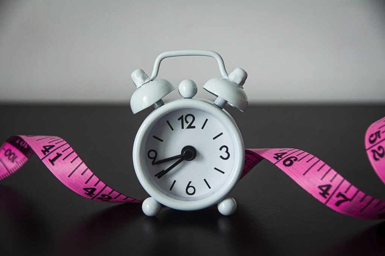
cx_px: 192
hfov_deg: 14.4
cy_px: 128
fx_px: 1522
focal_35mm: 142
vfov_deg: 9.6
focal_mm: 95
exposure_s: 1/13
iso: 200
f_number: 8
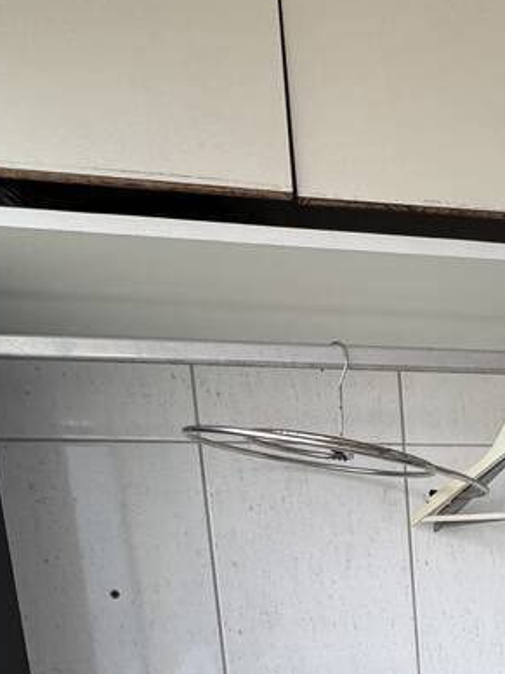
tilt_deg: -10.1
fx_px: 759
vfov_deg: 38.0
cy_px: 775
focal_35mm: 39
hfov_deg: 34.0
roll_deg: +3.2
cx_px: 488
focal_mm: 2.22
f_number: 2.2
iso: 40
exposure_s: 1/167
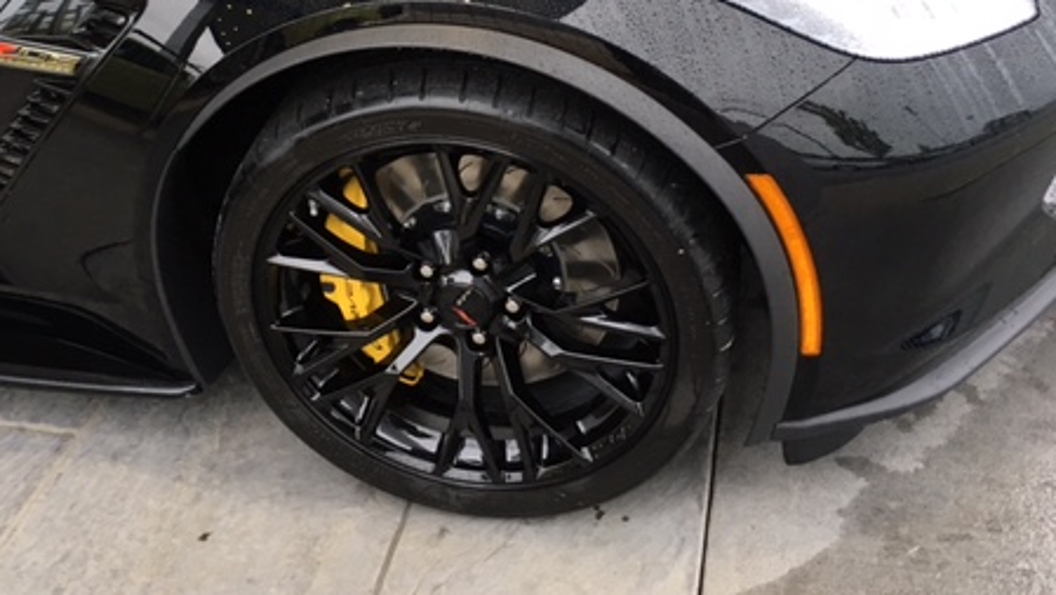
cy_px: 75
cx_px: 393
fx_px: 1261
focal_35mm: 45
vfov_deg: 25.8
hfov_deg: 45.1
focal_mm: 4.15
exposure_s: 1/30
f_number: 2.2
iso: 40
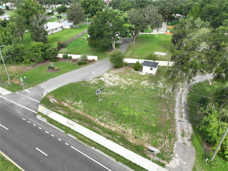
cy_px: 86
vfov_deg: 56.8
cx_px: 114
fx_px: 158
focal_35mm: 24
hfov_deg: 71.6
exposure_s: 1/500
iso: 100
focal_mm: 12.29
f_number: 2.8
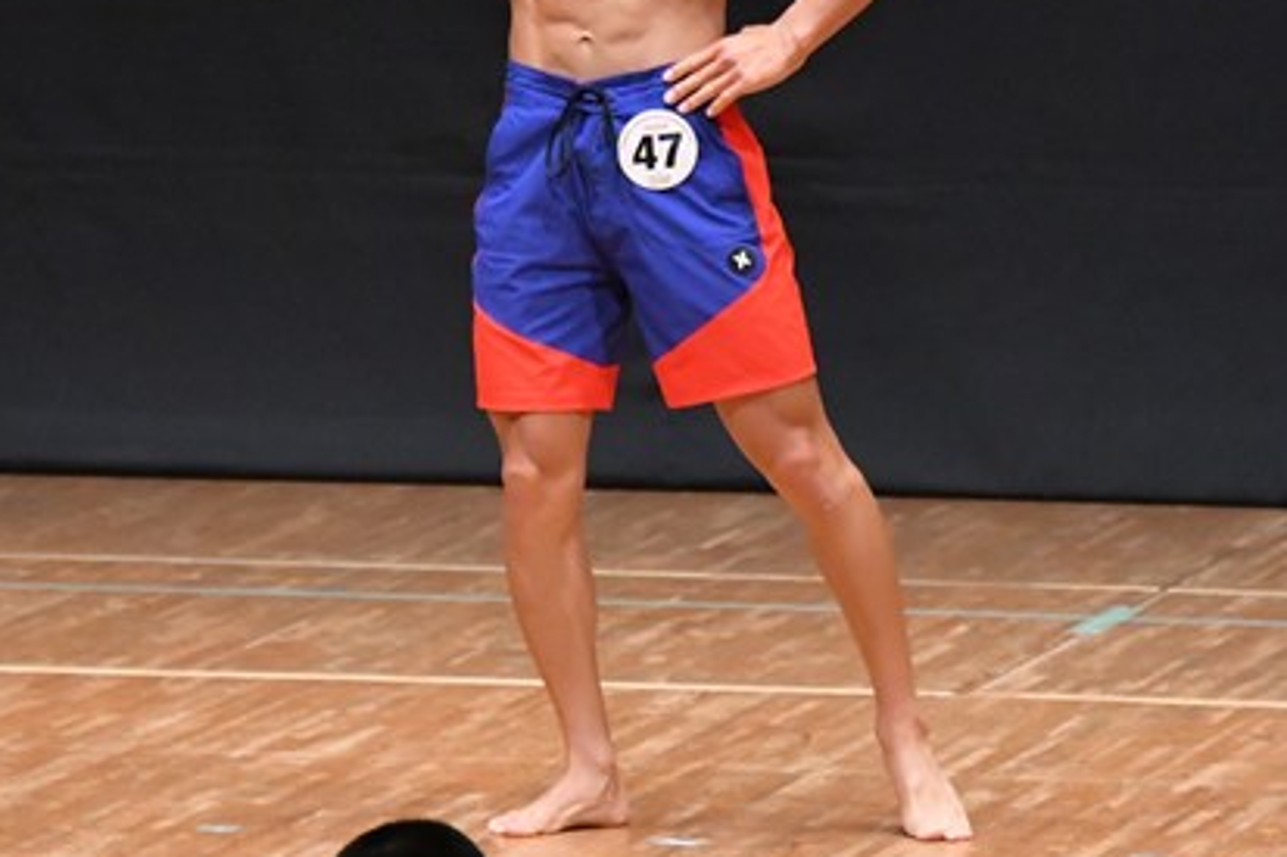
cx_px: 756
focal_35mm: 507
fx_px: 18117
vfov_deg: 2.7
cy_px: 209
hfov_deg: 4.1
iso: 8000
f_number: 5.6
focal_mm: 180
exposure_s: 1/400
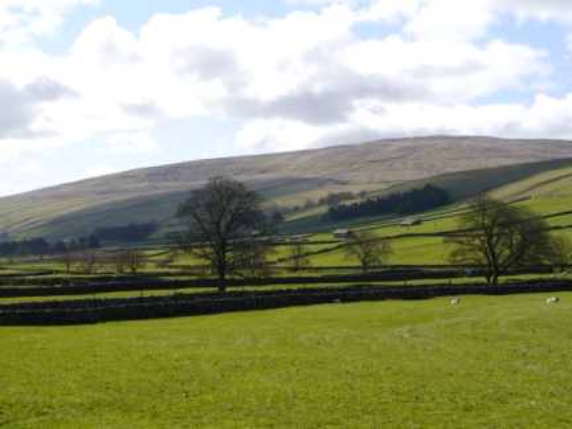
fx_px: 958
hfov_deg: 33.2
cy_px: 214
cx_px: 286
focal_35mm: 58
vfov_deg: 25.2
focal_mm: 29
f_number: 9
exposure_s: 1/250
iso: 160
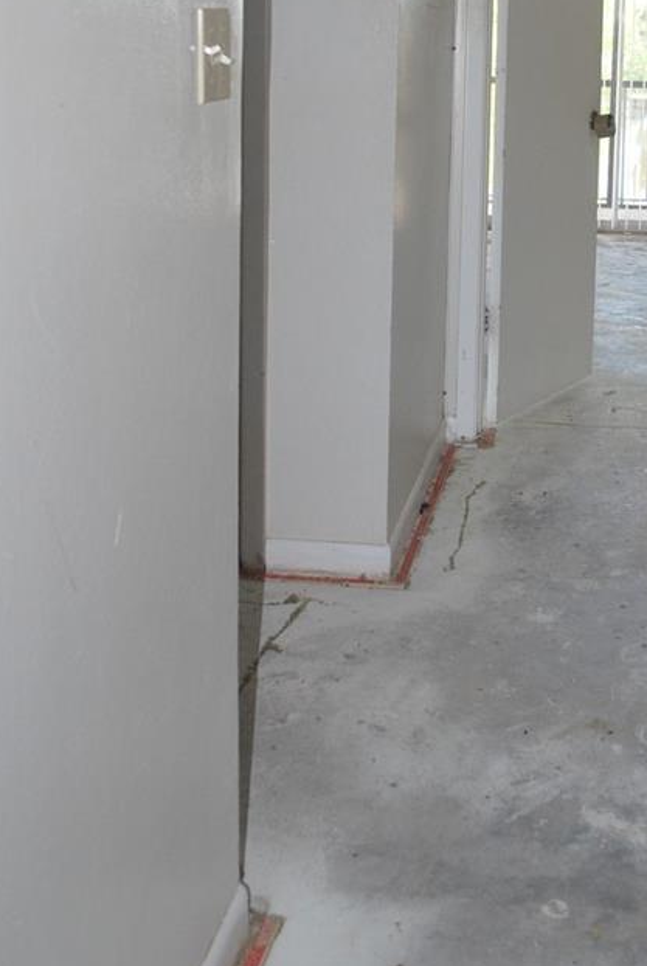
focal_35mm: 52
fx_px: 1398
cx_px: 463
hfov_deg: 25.8
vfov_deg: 36.6
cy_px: 167
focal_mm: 18
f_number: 3.5
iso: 200
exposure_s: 1/60
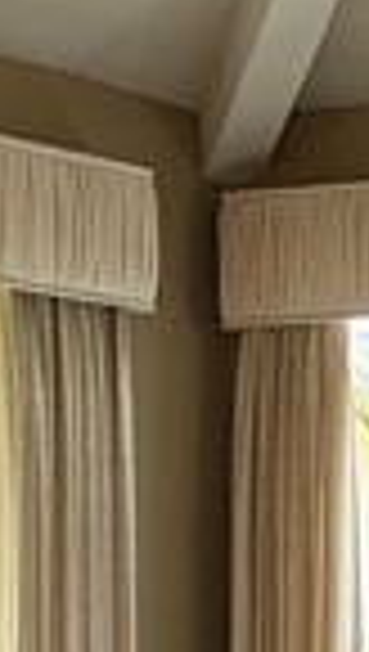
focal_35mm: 200
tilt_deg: -0.7
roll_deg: -0.5
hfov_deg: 6.0
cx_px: 608
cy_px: 764
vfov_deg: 10.6
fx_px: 3465
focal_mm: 5.96
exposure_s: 1/120
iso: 200
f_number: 1.6
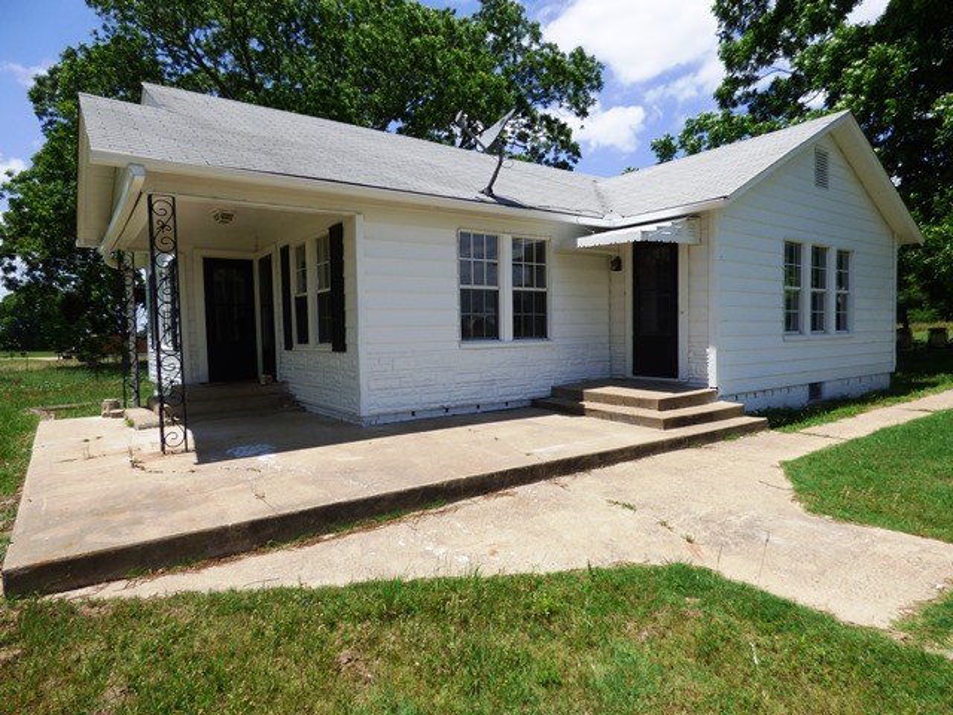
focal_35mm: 20
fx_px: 551
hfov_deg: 81.7
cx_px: 476
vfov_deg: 66.0
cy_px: 358
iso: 100
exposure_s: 1/2000
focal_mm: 3.58
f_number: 2.8
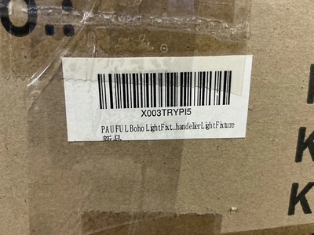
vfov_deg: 49.7
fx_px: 254
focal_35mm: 28
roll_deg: -0.9
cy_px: 118
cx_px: 157
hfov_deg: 63.4
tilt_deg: -14.5
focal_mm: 3
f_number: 1.8
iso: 320
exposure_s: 1/30
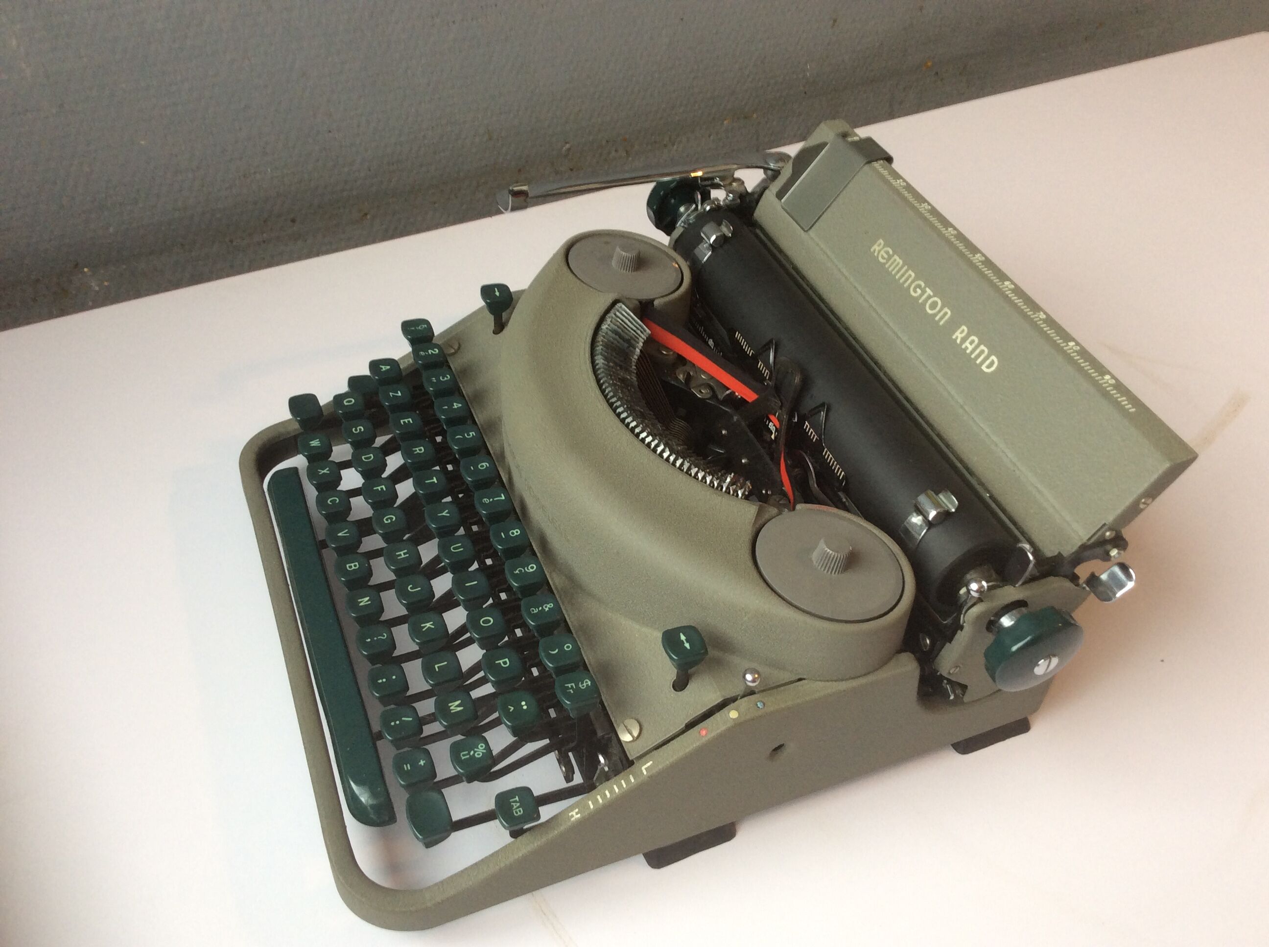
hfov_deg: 56.9
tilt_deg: -47.3
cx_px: 634
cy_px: 474
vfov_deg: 44.1
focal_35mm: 32
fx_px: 1171
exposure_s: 1/25
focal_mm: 3.3
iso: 40
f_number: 2.4
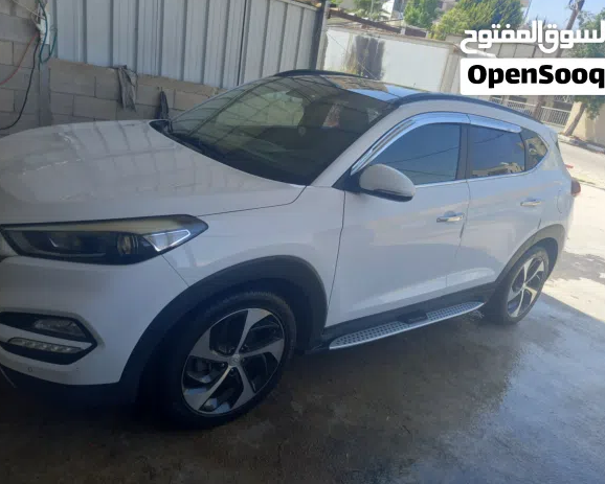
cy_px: 246
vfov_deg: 53.2
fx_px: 484
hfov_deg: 64.0
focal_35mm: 27
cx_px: 302
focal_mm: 4.6
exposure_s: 1/125
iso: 25
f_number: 2
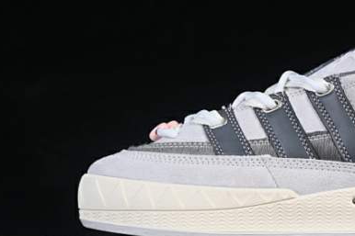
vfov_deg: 9.7
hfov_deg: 14.3
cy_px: 106
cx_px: 316
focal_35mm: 142
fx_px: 1400
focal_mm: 50
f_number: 8
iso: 160
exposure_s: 1/80
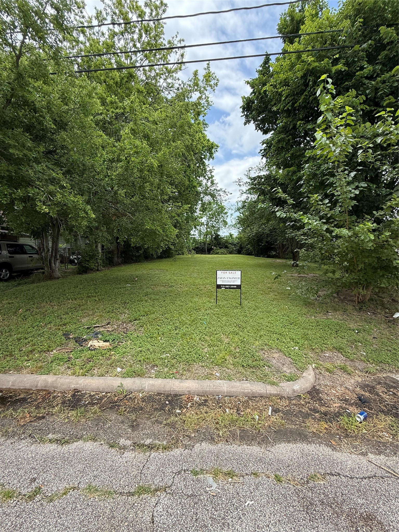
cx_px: 200
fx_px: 215
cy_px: 266
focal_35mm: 14
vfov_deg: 102.1
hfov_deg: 85.7
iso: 64
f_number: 2.2
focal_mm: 2.22
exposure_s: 1/853
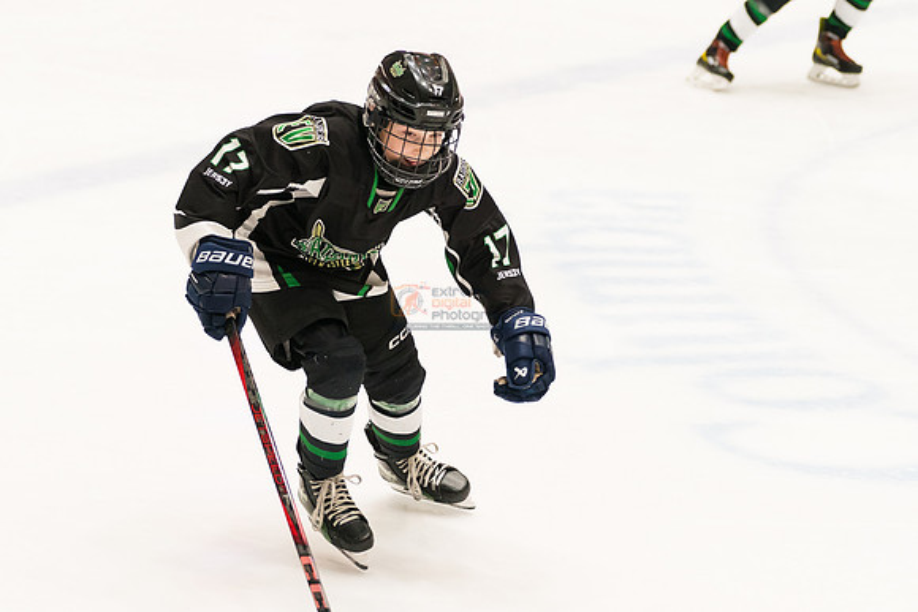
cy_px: 244
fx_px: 3501
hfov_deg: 14.9
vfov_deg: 10.0
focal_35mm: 137
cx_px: 365
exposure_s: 1/1000
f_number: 2.8
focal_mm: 76
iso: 2000
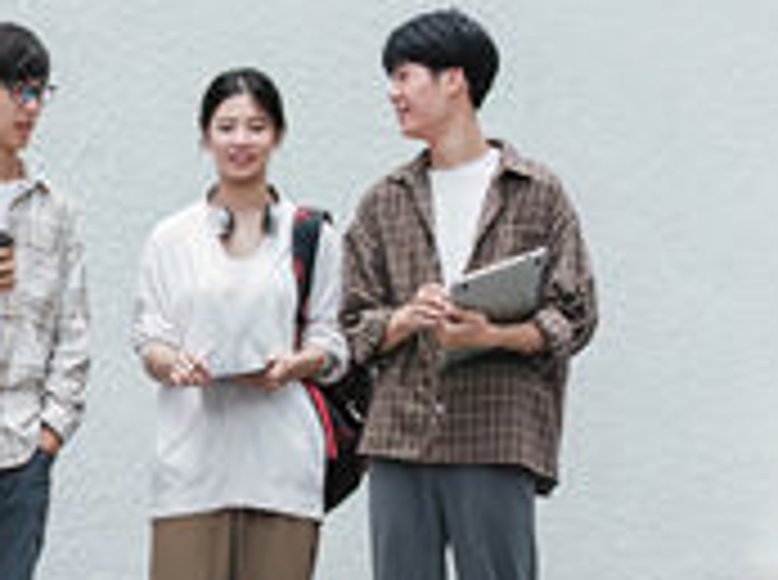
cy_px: 382
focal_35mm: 188
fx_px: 4217
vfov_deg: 7.9
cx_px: 162
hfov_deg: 10.5
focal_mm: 50
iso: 125
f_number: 4
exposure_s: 1/200
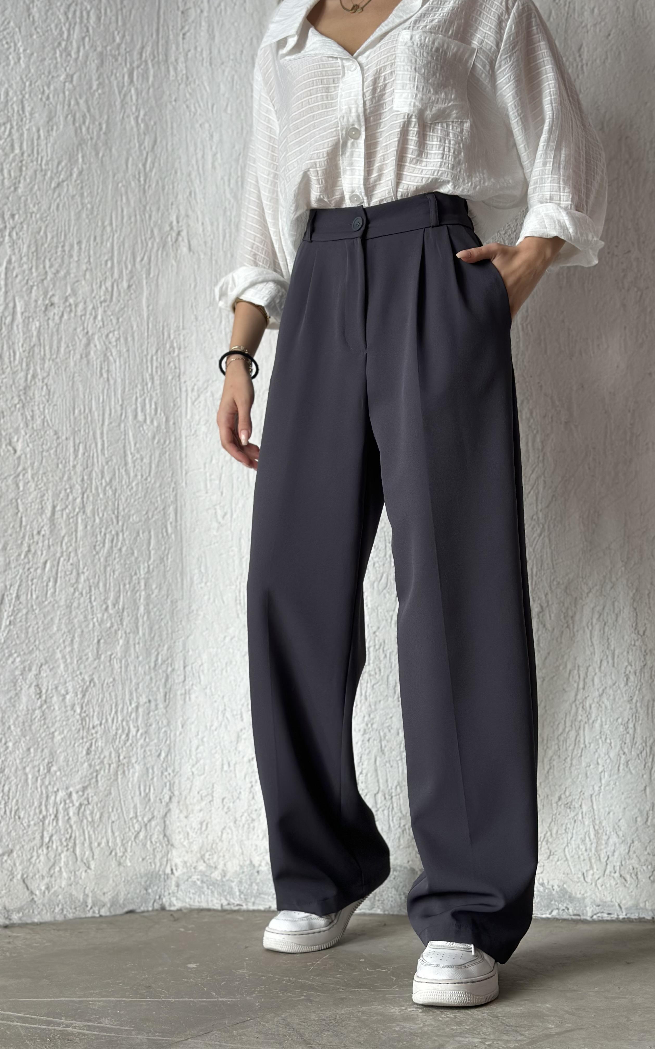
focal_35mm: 51
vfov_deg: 39.6
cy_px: 524
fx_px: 1457
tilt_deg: +4.6
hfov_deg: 25.3
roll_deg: +0.3
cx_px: 385
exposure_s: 1/121
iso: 80
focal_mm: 6.86
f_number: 1.78
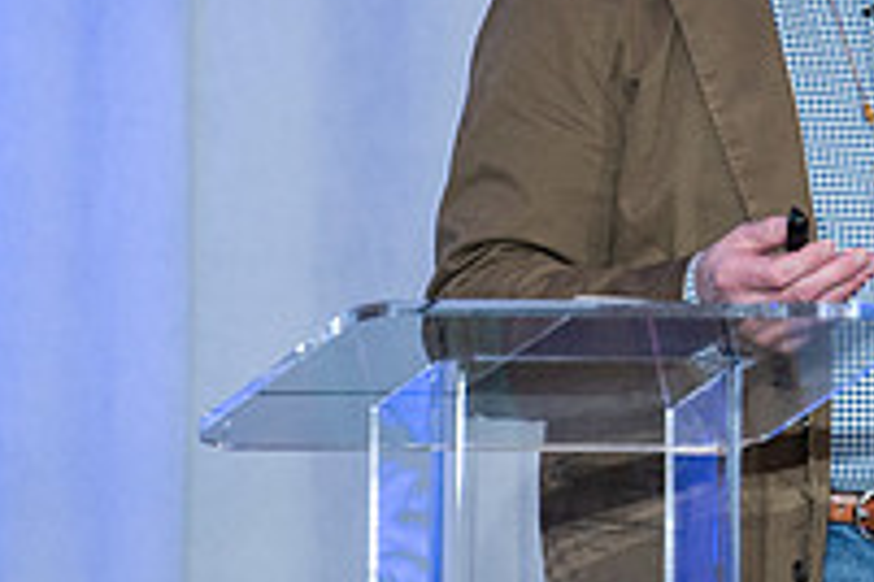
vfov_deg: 2.4
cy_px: 76
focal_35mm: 577
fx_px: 14007
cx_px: 870
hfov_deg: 3.6
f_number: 4
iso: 1600
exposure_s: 1/200
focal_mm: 200
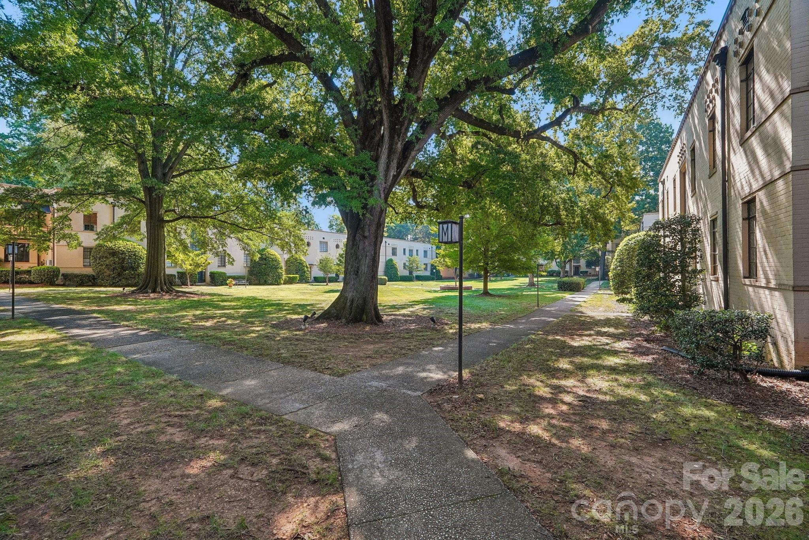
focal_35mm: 15
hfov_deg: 100.4
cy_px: 270
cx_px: 404
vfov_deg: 77.3
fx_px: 337
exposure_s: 1/30
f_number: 8
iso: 400
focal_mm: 10
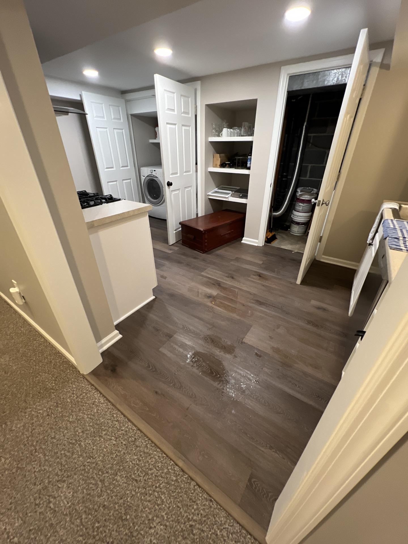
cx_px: 204
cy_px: 272
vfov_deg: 106.2
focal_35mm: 13
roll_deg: +1.1
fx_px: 204
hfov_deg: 89.9
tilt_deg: -28.8
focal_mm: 1.57
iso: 320
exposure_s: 1/60
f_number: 1.8
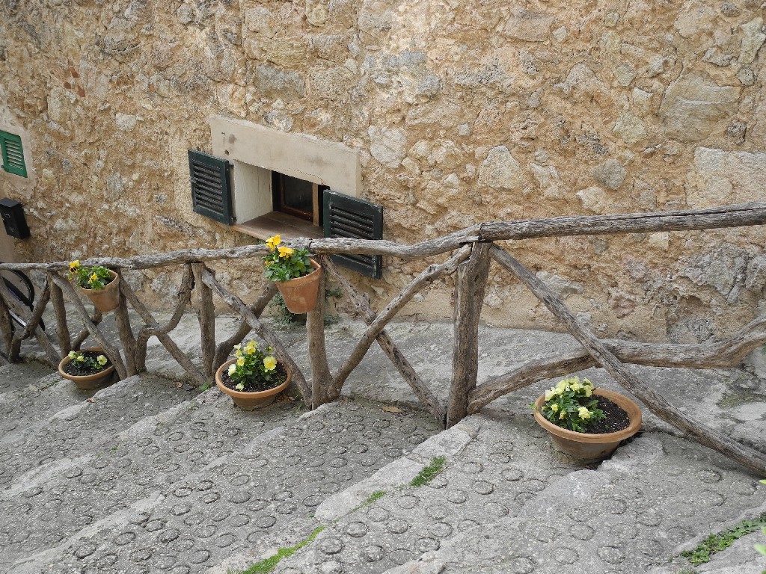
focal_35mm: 38
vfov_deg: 37.7
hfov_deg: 49.0
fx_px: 841
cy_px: 287
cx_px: 383
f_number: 3.2
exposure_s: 1/186
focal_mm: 8.1
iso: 100
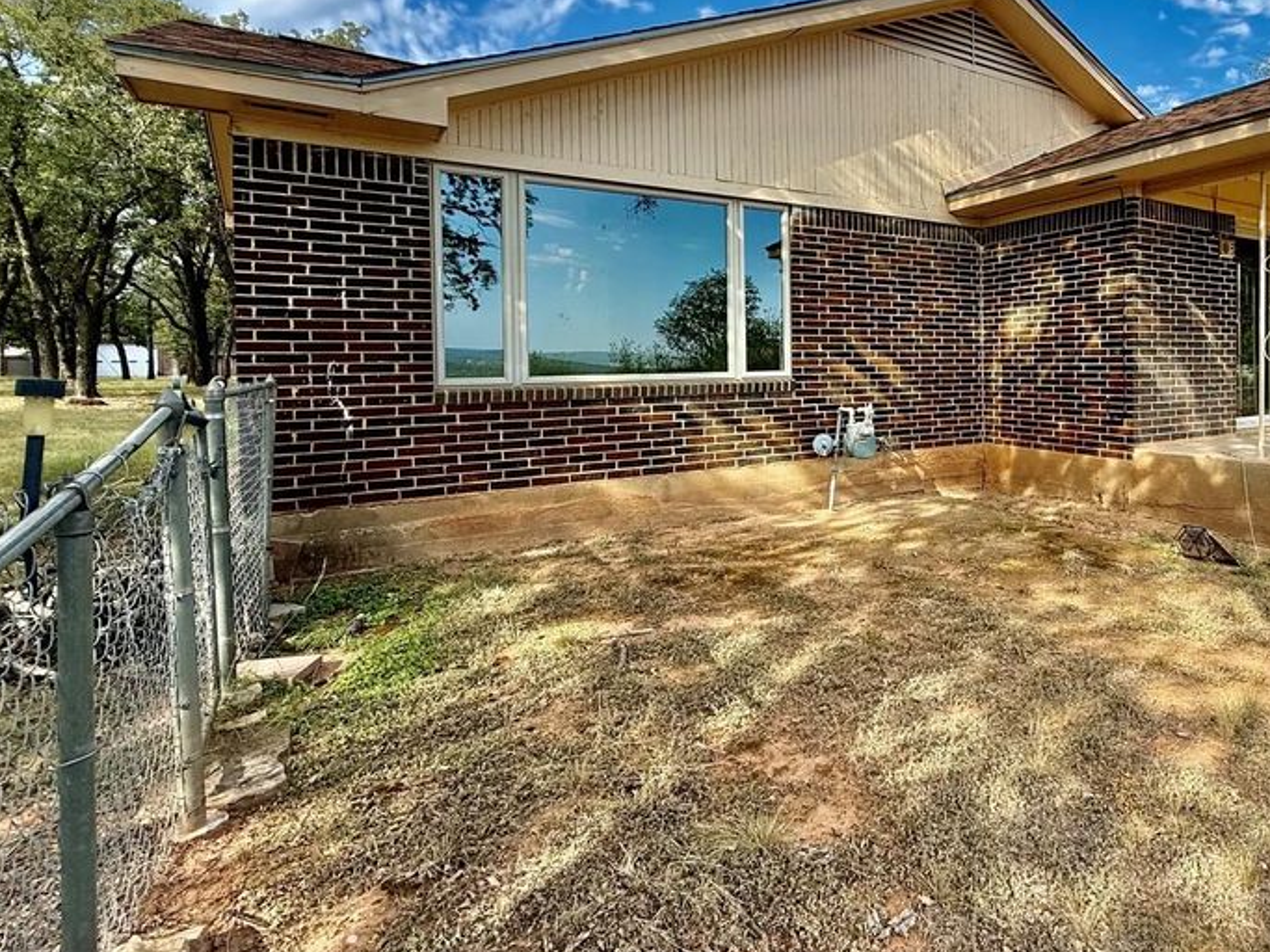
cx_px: 876
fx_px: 770
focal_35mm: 21
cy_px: 377
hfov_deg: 75.8
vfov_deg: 62.8
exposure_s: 1/522
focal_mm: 2.22
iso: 64
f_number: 2.2
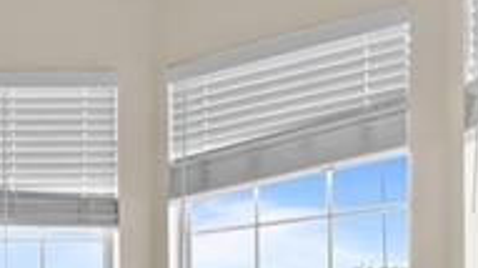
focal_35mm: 73
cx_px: -163
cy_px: 406
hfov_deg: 24.7
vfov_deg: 15.2
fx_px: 924
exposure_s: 1
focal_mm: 13
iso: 250
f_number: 9
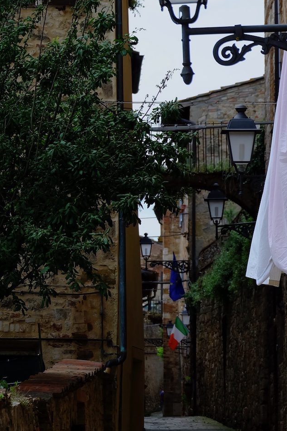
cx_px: 178
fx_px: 2726
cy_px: 253
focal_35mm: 228
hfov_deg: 6.0
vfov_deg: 9.0
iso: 400
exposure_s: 1/1200
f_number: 5
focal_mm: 75.4
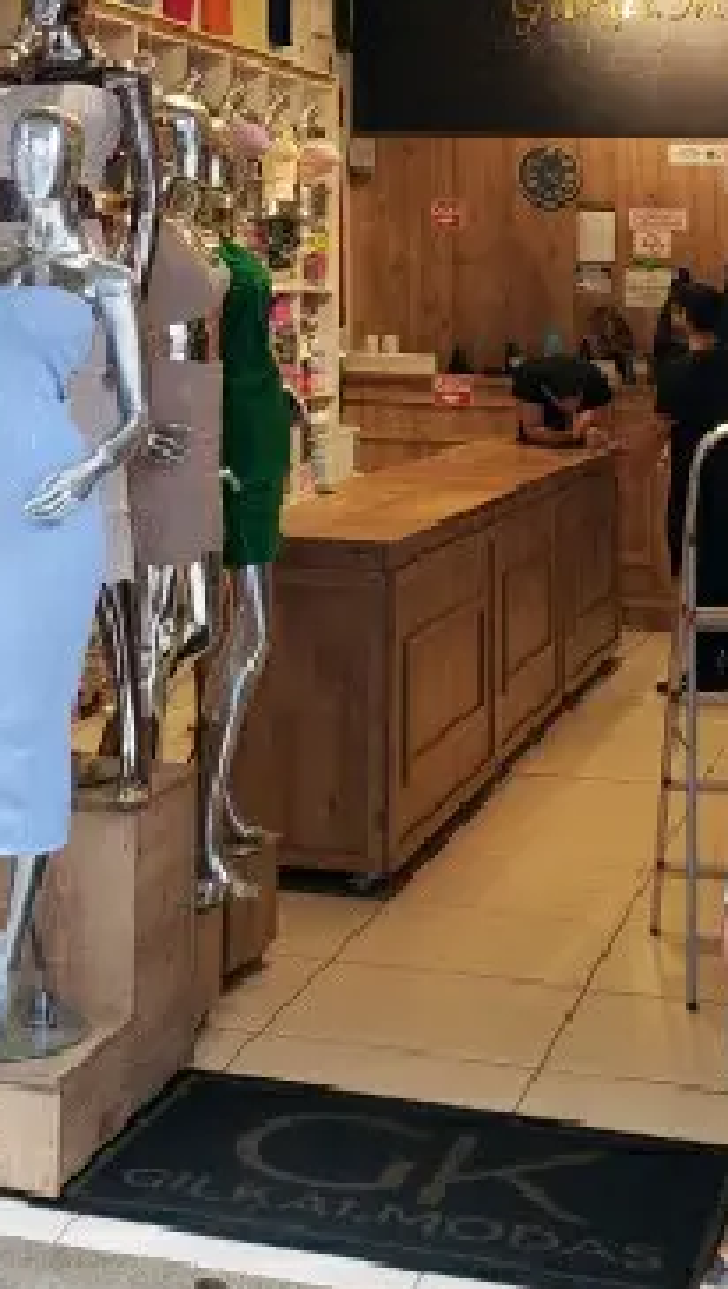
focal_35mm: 62
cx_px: 163
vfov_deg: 30.8
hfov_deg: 19.3
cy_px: -60
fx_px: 2122
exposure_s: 1/60.2
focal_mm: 4.3
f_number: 2.4
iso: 100
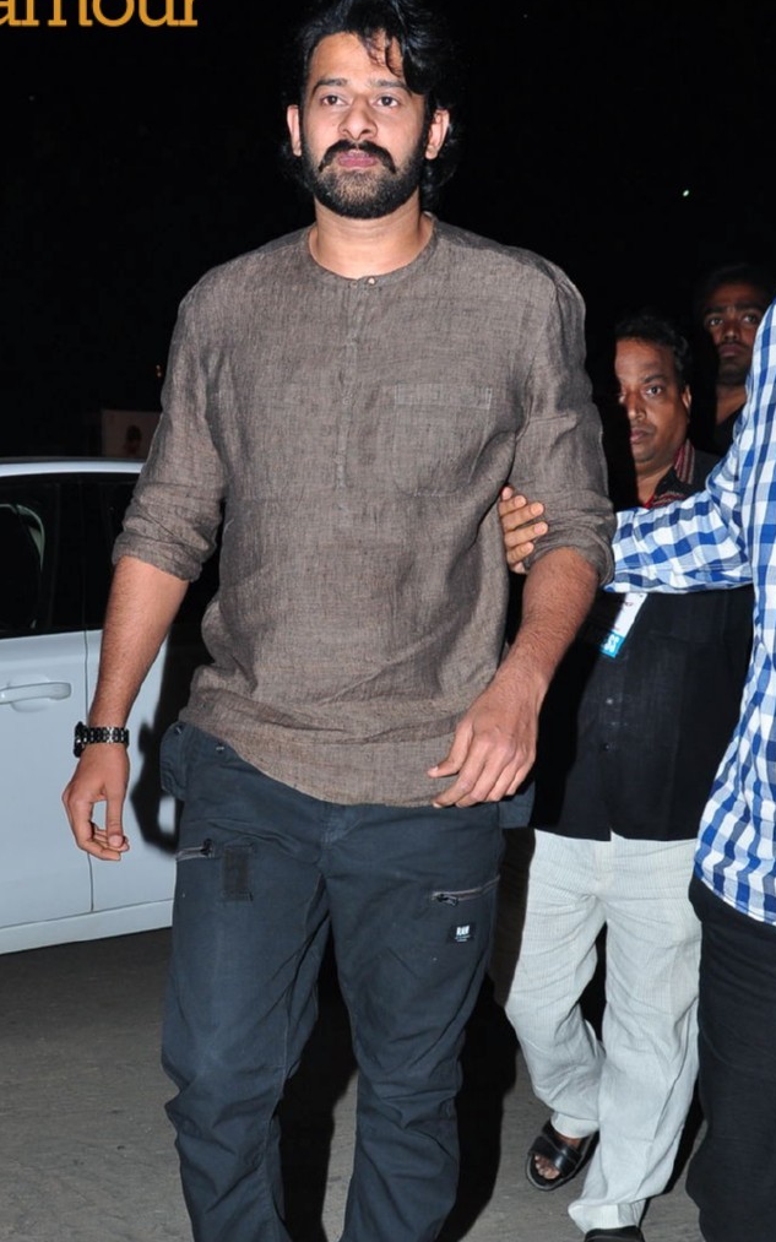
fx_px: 1921
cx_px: 259
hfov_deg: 22.7
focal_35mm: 57
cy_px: 851
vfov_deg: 35.4
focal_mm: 25
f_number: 8
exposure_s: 1/125
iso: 400
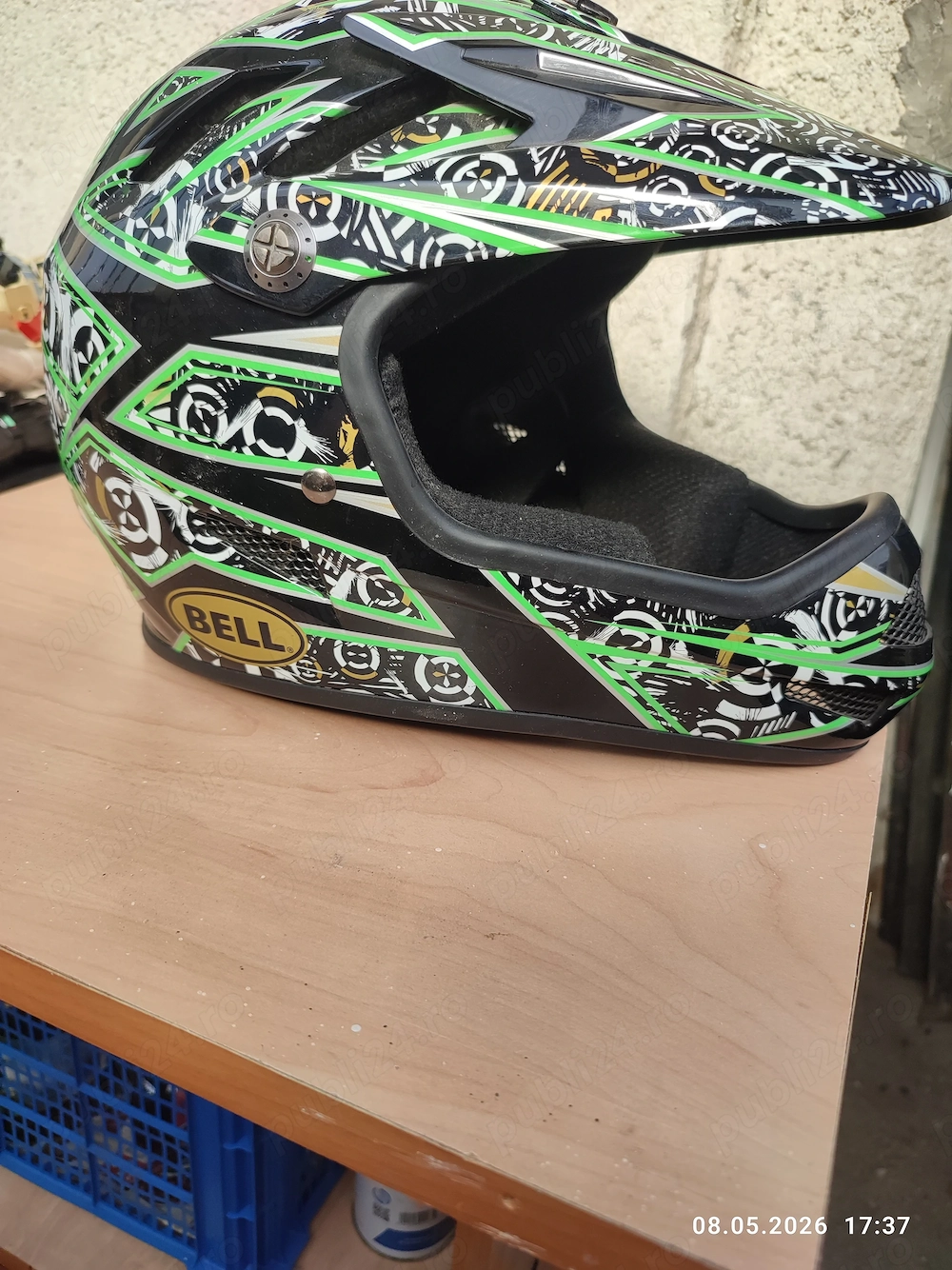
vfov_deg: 69.4
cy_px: 635
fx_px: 917
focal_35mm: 25
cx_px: 476
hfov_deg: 54.9
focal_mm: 6.04
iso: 50
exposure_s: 1/315
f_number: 1.9
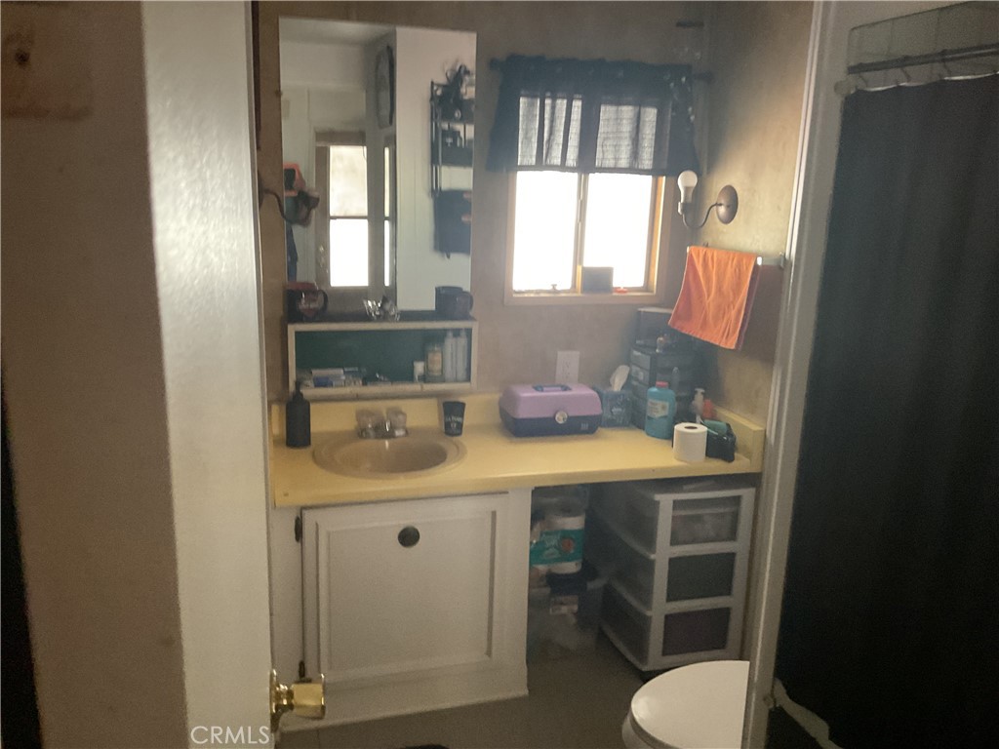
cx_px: 500
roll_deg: -0.6
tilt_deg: -9.9
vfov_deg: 48.2
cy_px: 374
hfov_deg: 61.7
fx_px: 837
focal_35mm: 29
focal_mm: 3
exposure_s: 1/30
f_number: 1.8
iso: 320
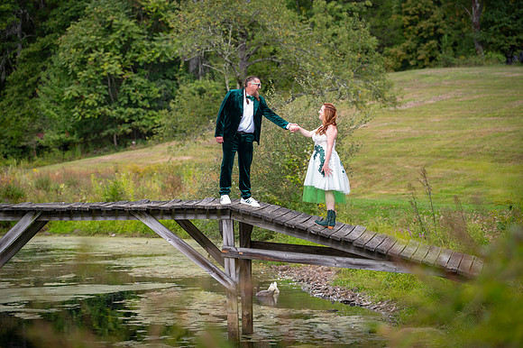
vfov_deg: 10.1
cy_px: 171
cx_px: 270
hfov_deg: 15.1
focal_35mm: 136
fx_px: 1977
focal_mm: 116
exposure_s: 1/125
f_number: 3.2
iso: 50
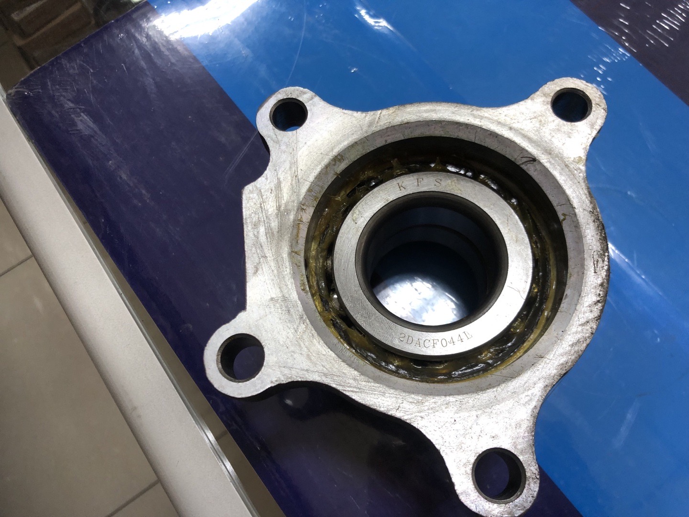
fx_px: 557
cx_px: 344
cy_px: 258
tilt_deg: -72.0
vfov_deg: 49.7
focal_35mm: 28
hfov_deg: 63.4
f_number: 1.8
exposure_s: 1/24
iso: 32
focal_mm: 4
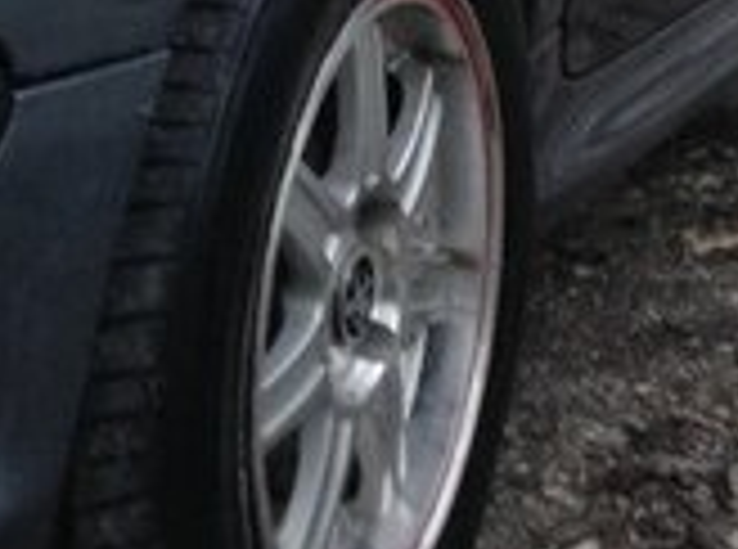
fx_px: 2827
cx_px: 176
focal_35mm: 133
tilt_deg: -6.3
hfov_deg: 14.8
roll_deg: -3.5
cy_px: -272
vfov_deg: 10.7
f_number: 2.4
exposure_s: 1/24
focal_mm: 3.3
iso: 50
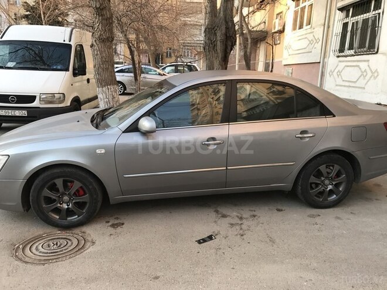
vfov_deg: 49.7
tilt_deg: -12.4
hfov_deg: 63.4
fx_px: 313
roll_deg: -2.2
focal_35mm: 28
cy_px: 145
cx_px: 194
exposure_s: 1/100
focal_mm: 3.99
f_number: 1.8
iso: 32
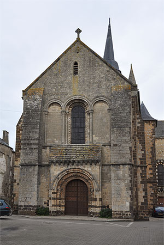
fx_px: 256
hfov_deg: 35.5
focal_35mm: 38
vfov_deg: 51.3
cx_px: 82
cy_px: 122
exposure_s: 1/160
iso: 200
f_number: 6.3
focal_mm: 25
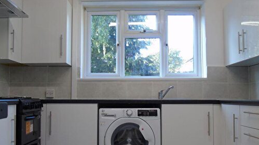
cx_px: 124
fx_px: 261
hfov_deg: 52.8
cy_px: 85
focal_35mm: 38
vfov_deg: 31.1
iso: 80
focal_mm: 4.4
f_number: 3.4
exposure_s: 1/30
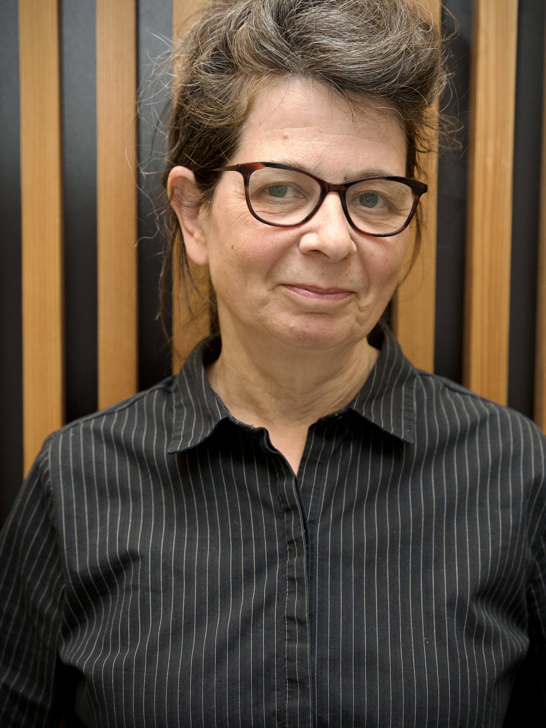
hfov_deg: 20.4
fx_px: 1514
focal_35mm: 72
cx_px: 289
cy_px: 364
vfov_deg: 27.0
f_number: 3.2
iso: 640
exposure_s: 1/200
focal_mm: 62
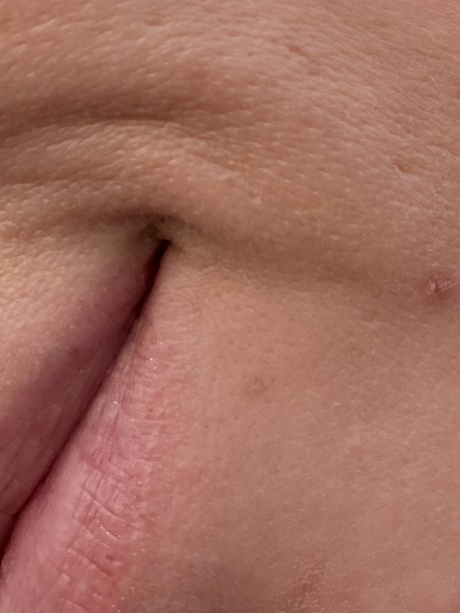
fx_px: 1276
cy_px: -98
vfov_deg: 24.8
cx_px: 479
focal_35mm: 72
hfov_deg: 19.7
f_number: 1.9
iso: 32
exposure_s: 1/570
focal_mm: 2.7
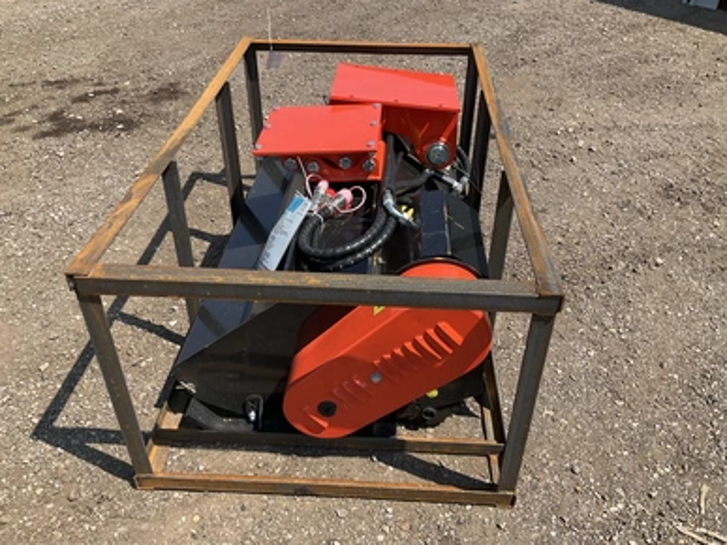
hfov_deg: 60.0
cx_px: 370
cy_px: 269
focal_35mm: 30
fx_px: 630
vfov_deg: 46.8
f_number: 1.8
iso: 25
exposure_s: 1/1144
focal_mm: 3
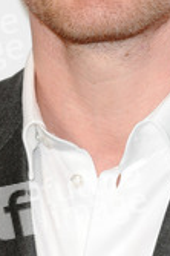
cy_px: -26
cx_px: 113
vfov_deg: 2.9
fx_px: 5103
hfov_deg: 1.9
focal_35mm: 719
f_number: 5
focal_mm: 200
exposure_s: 1/250
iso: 320
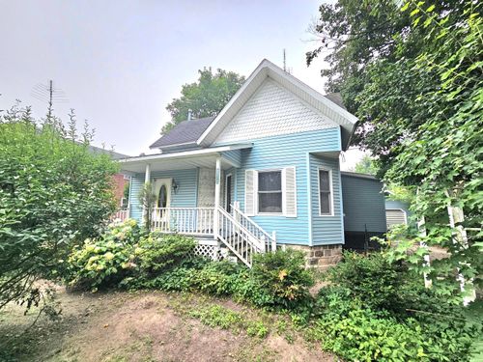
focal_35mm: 13
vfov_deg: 89.9
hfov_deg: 106.2
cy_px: 181
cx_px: 242
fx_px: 181
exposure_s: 1/154
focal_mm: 2.2
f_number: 2.2
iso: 50
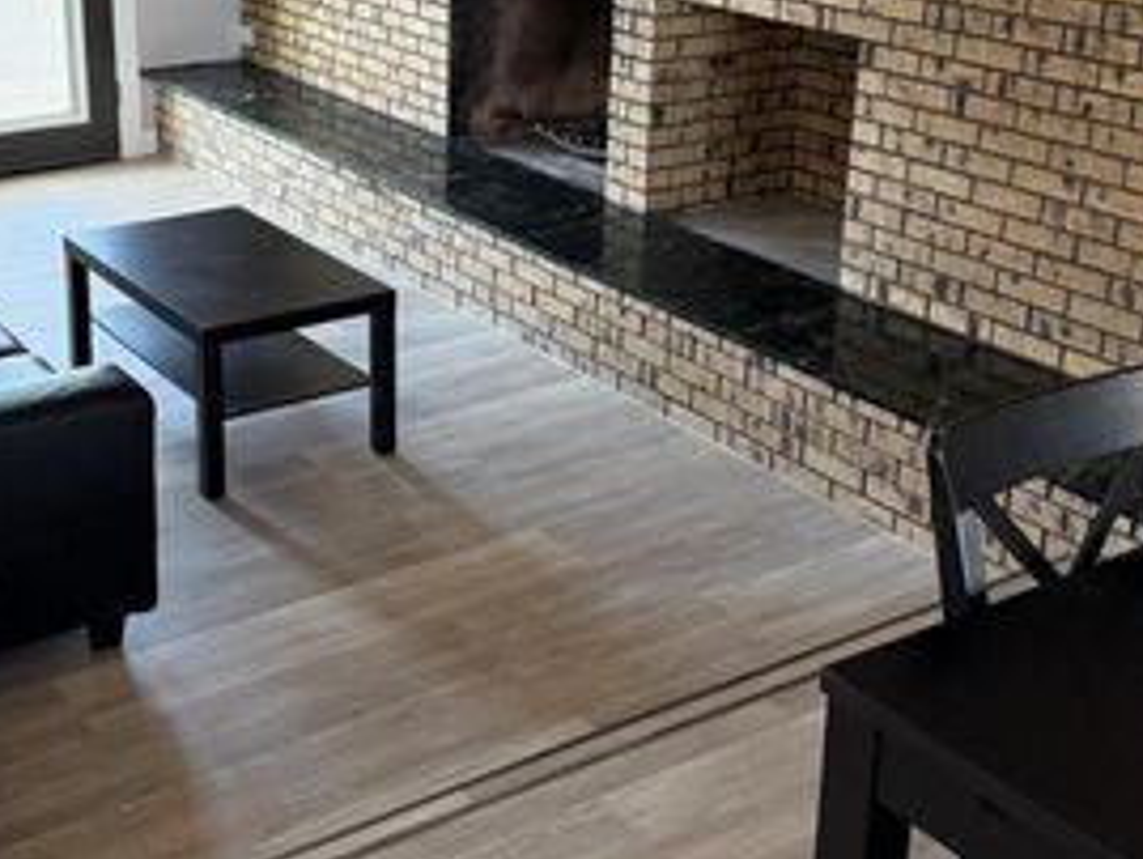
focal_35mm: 53
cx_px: 425
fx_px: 1751
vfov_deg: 27.2
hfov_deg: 35.9
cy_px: 215
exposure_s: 1/60
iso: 250
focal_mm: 6.76
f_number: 1.78
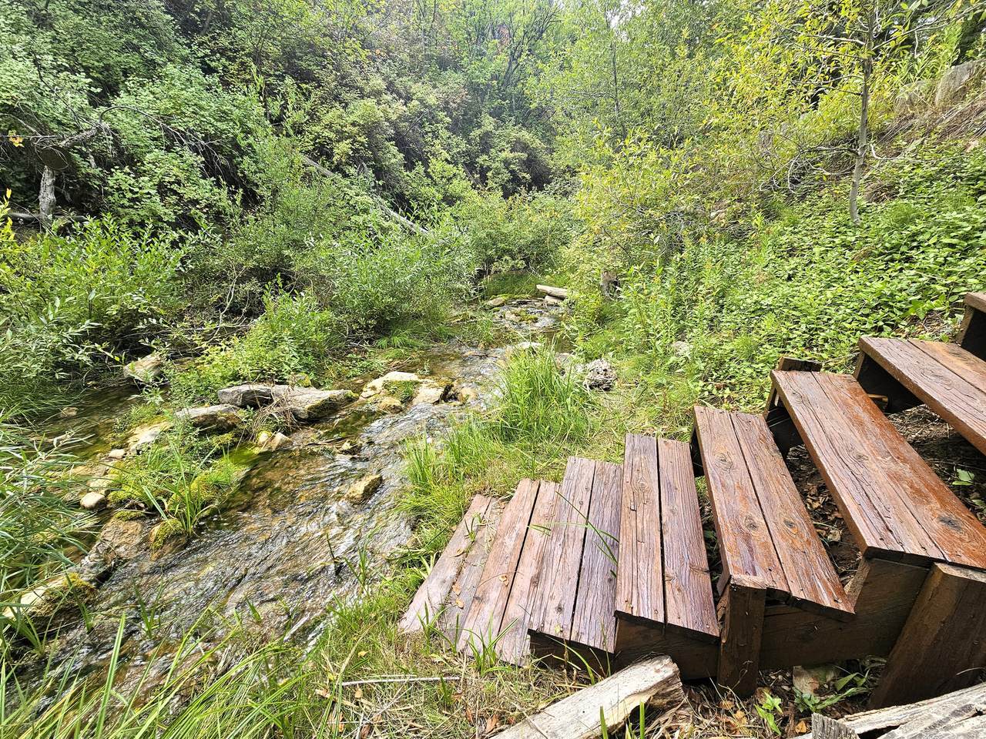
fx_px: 370
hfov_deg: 106.2
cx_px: 493
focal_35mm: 13
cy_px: 370
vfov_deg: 89.9
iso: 50
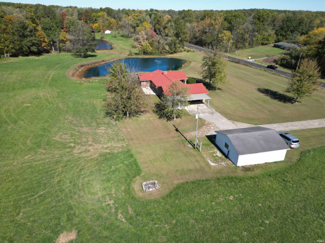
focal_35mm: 24
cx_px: 162
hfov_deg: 71.6
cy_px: 122
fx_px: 225
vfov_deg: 56.8
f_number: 1.7
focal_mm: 6.72
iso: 100
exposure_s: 1/2000
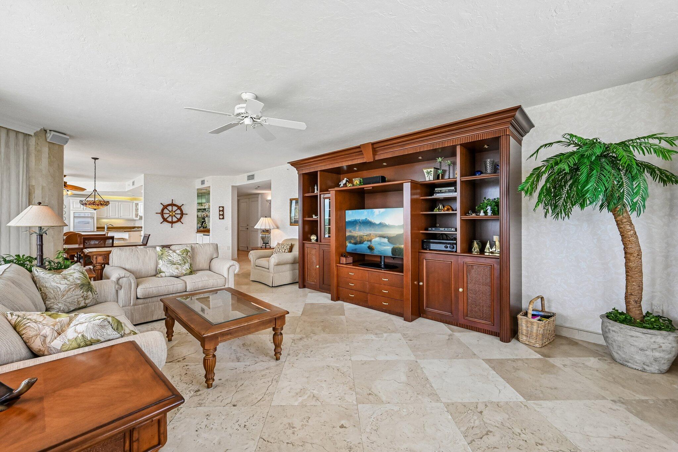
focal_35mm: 14
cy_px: 226
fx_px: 264
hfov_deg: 104.3
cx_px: 339
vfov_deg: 81.2
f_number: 8
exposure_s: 1/200
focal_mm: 14
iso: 2500
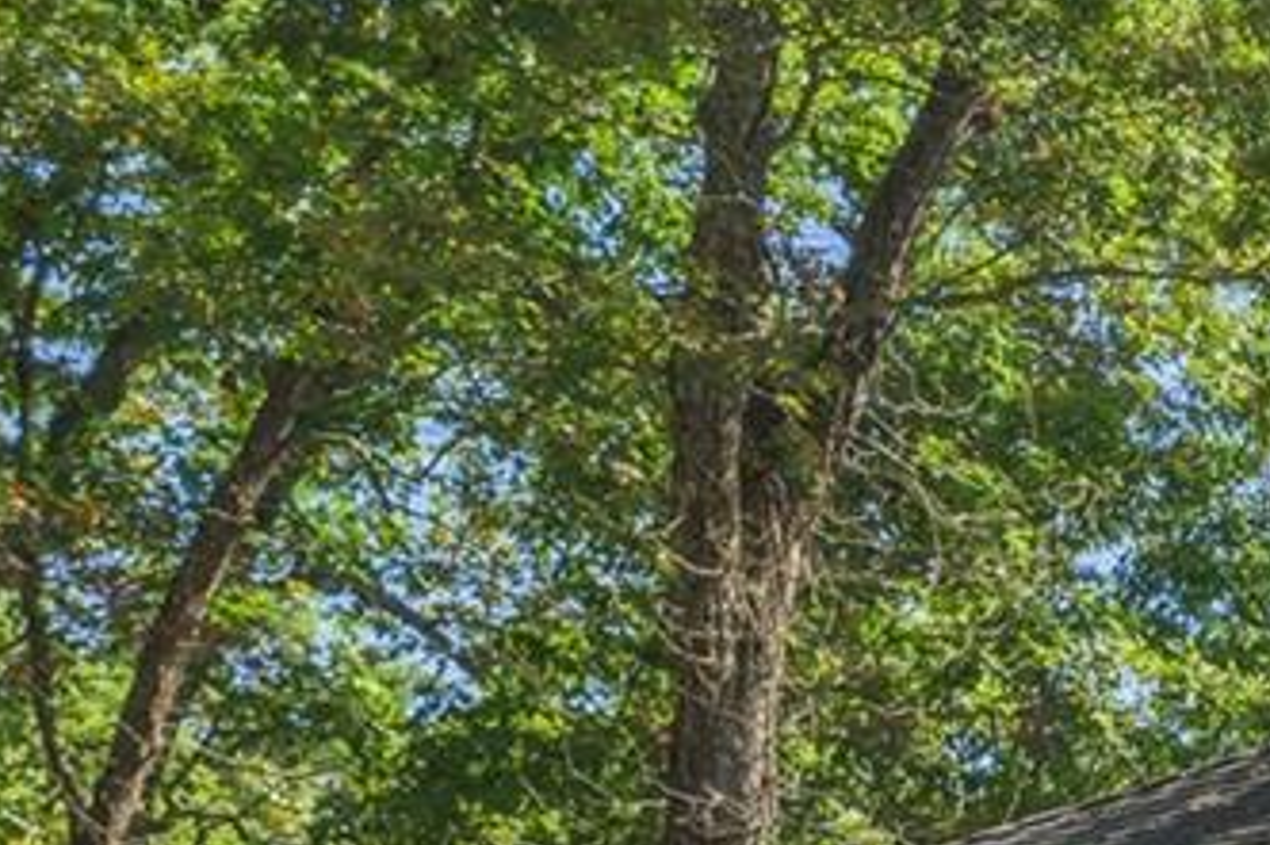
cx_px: 2777
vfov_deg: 11.6
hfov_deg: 14.3
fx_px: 3914
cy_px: 1440
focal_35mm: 111
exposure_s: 1/100
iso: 80
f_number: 8
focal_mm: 18
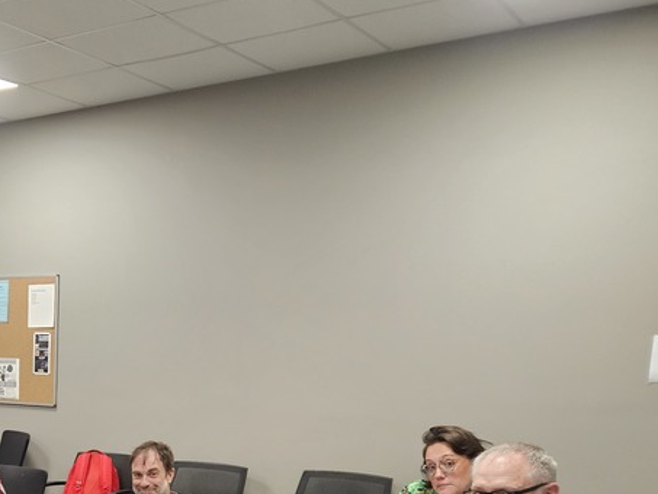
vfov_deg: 26.3
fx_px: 989
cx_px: -7
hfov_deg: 33.5
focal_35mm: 52
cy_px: 514
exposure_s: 1/120
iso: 400
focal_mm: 5.4
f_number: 1.8
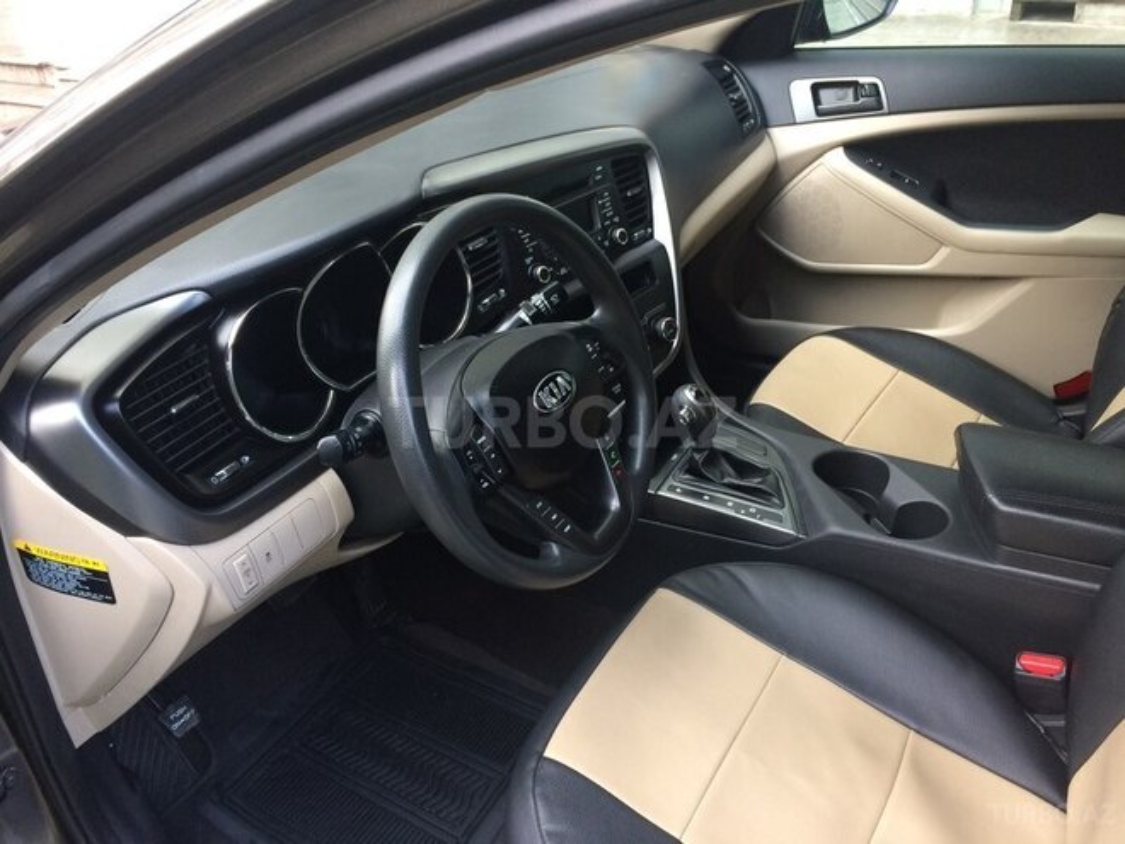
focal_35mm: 29
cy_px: 422
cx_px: 562
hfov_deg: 61.7
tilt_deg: -30.7
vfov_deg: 48.2
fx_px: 942
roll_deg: +0.7
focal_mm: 4.15
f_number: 2.2
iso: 64
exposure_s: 1/33
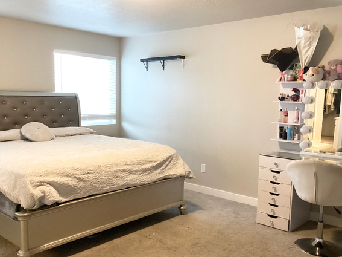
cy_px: 137
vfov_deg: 40.7
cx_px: 165
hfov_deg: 52.6
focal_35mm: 35
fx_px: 346
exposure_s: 1/60
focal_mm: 3.3
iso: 250
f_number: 2.4
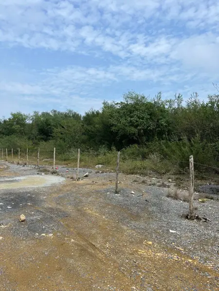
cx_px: 110
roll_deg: -1.8
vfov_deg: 67.3
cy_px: 146
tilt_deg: +2.6
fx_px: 219
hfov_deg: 53.1
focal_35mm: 26
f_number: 1.6
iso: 50
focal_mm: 5.1
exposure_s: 1/2967
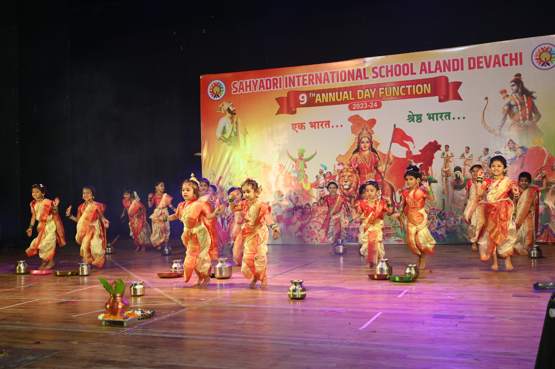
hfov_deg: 49.6
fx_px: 601
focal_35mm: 39
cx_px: 278
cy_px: 184
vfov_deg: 34.2
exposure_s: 1/125
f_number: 7.1
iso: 1600
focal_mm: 39
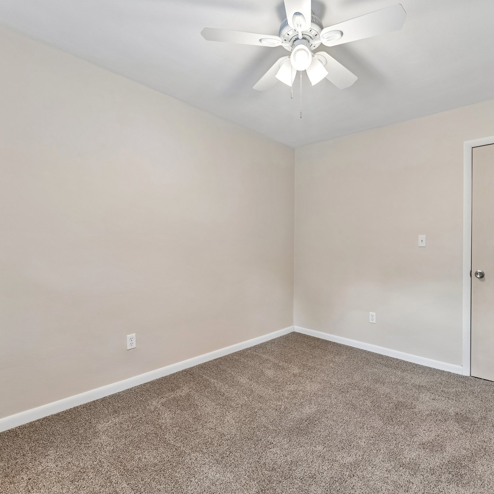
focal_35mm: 18
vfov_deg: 80.7
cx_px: 285
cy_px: 248
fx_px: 291
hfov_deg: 80.2
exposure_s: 1/13
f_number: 5.6
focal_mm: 14
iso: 200
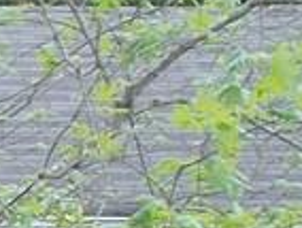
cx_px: -510
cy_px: 349
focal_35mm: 317
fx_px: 2770
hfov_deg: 5.9
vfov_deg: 4.7
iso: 80
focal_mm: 7.9
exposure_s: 1/50
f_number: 4.2
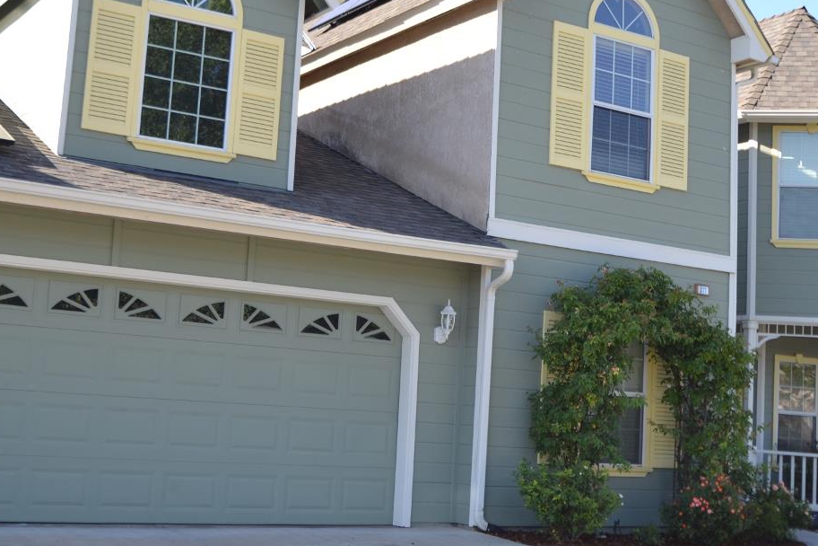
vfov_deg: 26.0
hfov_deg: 38.3
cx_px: 376
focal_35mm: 52
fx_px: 1177
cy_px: 230
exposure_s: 1/125
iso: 100
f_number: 5.6
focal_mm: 21
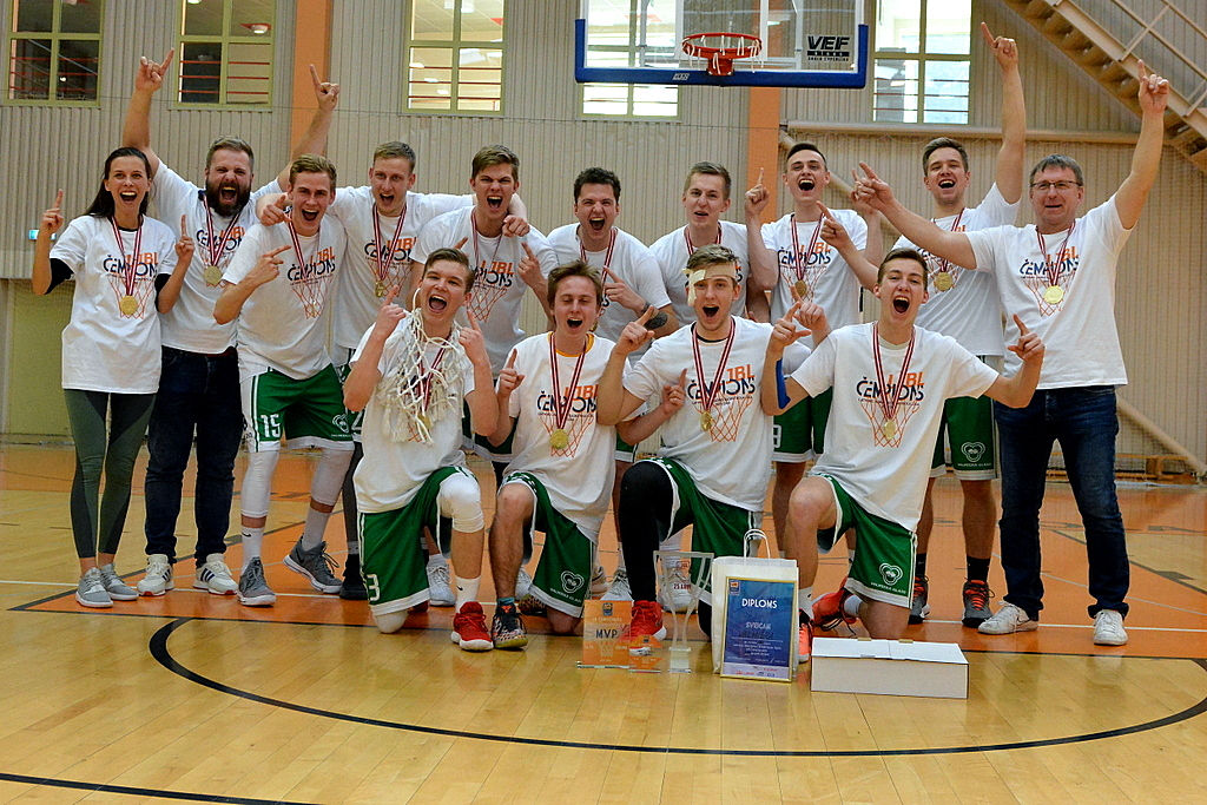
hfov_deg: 49.5
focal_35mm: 39
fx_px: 1308
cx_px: 604
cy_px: 402
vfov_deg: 34.2
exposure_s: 1/500
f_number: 4.5
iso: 2500
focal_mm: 26
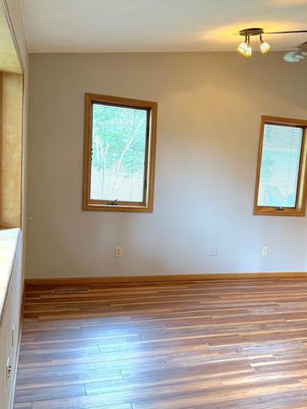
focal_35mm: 38
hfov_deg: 36.9
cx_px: 229
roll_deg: -4.5
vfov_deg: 48.9
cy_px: 220
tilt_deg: -8.5
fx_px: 449
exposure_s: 1/60
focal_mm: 6.76
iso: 320
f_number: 1.78
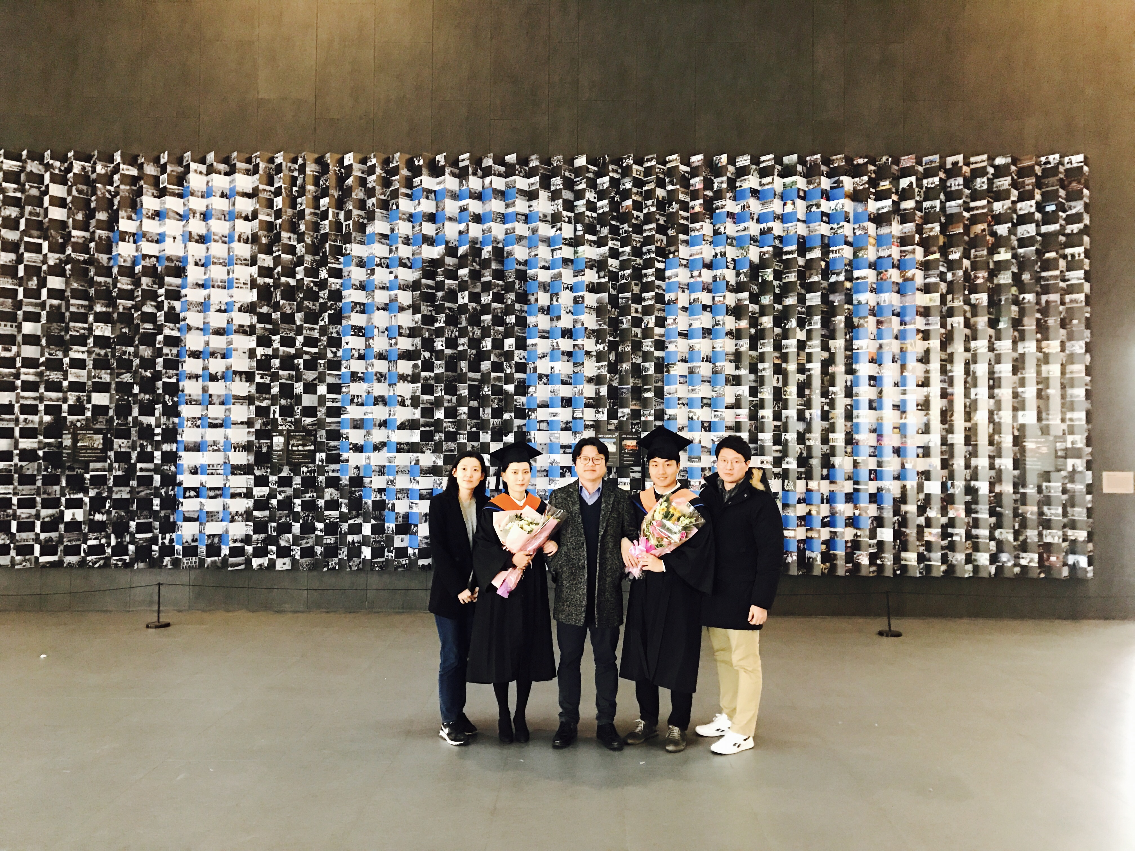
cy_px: 426
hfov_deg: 63.4
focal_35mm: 28
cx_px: 568
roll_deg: +0.0
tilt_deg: +0.8
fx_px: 918
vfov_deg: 49.7
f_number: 1.8
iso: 100
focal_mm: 3.99
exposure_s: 1/15
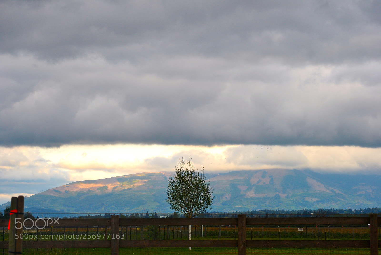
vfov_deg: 13.9
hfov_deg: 20.6
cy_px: 128
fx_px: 1049
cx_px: 190
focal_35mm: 99
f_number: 9
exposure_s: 1/125
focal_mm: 66
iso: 200
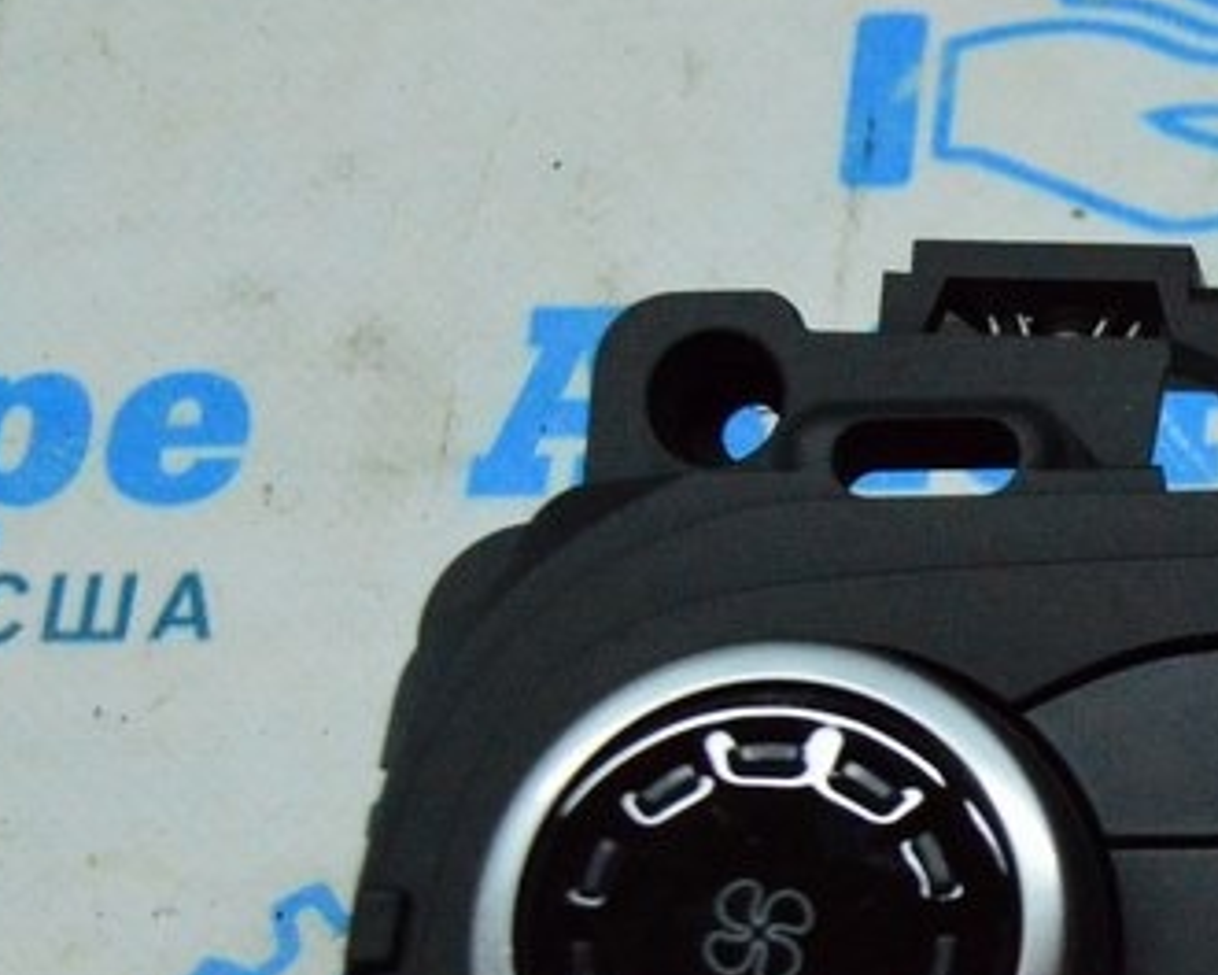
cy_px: 752
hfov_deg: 14.3
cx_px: 1775
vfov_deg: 12.2
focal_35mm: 126
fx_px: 4558
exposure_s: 1/800
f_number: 6.3
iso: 6400
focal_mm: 29
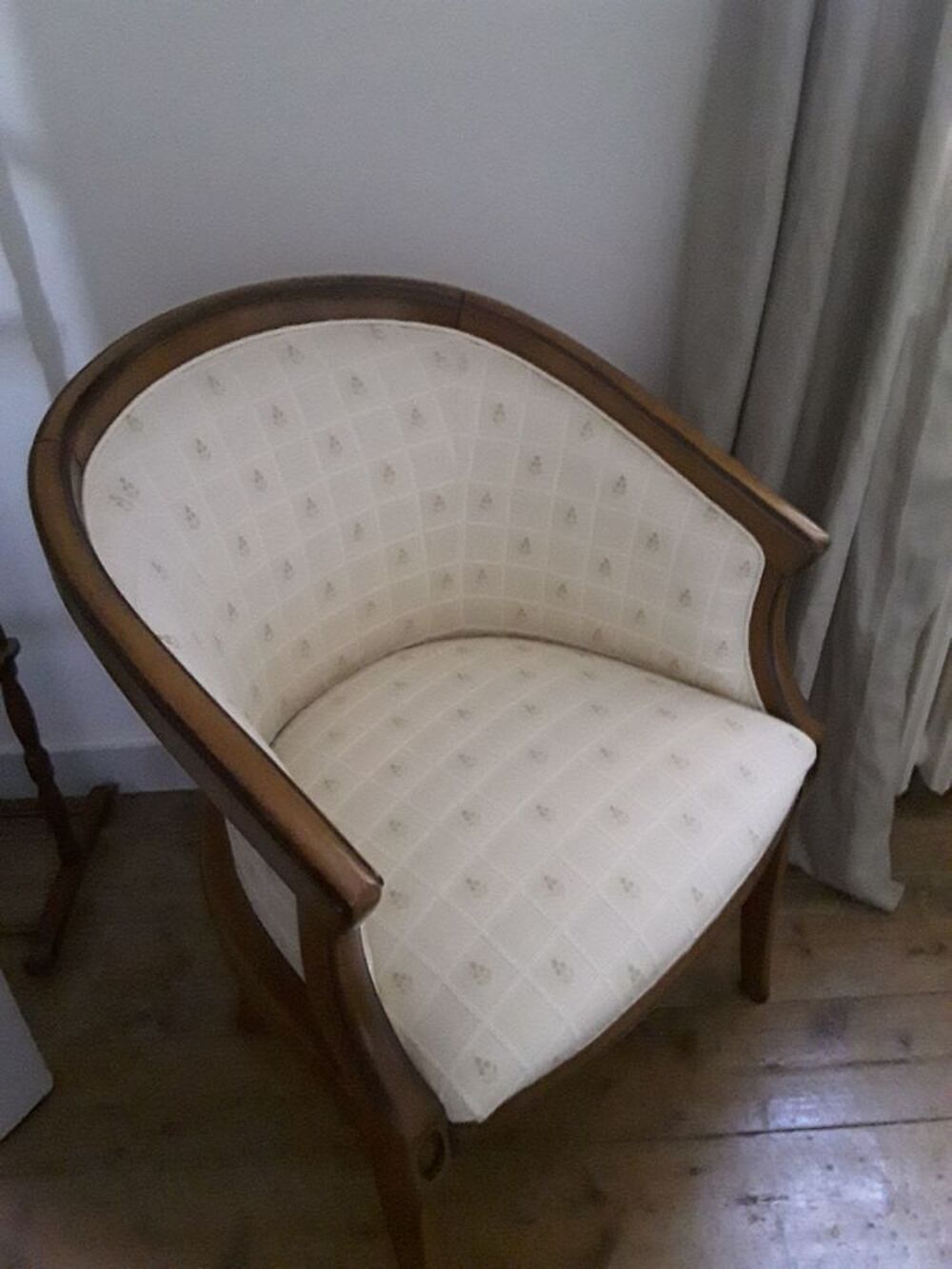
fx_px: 990
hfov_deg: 51.4
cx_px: 476
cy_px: 634
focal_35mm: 27
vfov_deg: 65.3
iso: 1000
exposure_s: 1/17
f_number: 1.9
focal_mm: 2.91
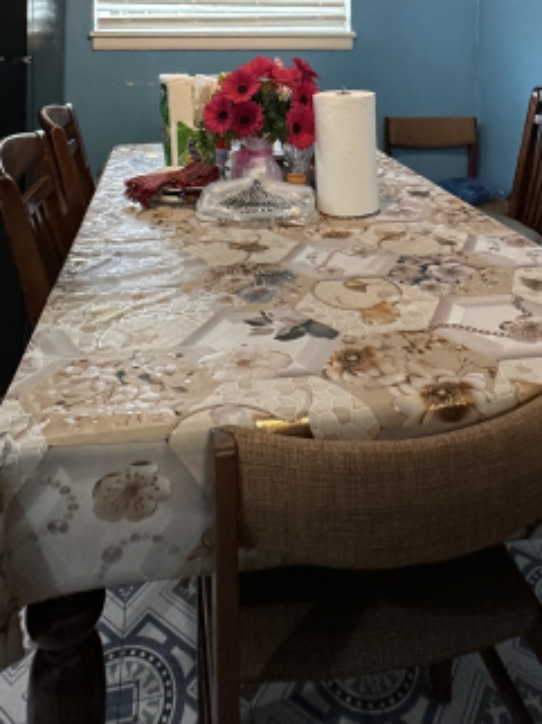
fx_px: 606
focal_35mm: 29
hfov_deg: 48.2
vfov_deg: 50.9
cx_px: 270
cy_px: 15
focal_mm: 2.22
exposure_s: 1/60
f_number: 2.2
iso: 320
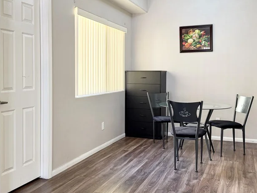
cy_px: 74
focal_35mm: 40
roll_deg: -0.8
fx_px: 297
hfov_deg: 46.8
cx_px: 130
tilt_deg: -0.5
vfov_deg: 35.8
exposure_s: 1/117
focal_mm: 6.76
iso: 200
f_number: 1.78
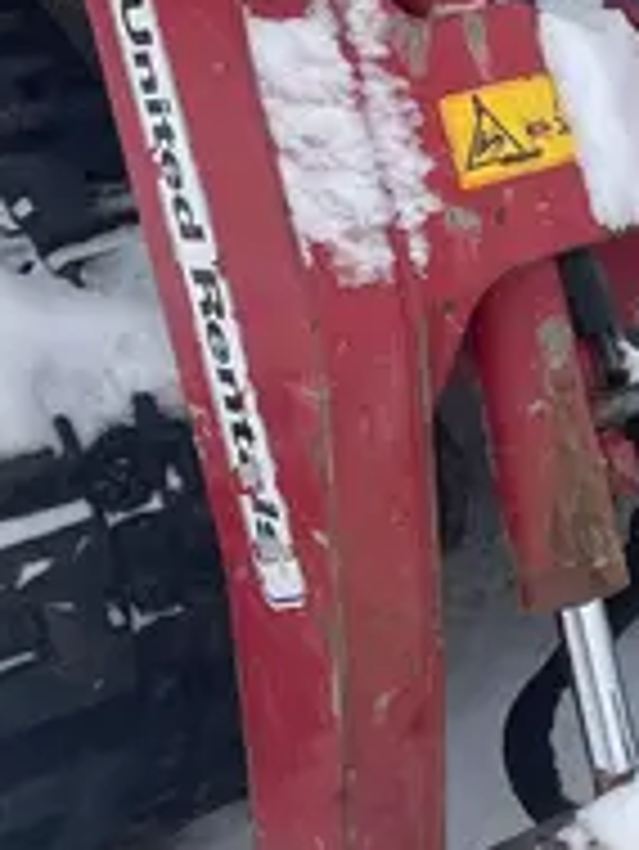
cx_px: 531
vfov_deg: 18.5
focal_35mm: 101
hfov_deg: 14.6
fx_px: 2483
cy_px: -160
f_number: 1.6
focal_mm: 4.2
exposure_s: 1/1319
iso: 32
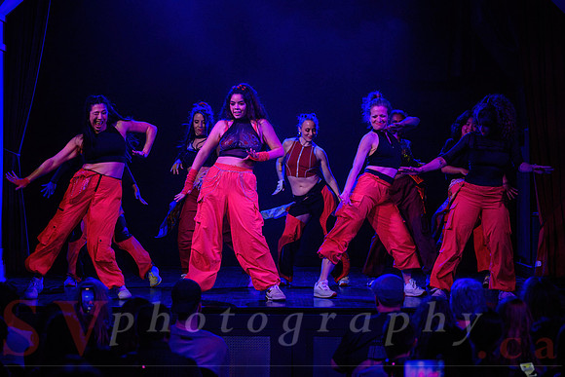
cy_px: 188
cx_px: 287
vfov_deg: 11.9
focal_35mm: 115
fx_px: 1807
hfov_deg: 17.8
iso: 1600
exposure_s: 1/200
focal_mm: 112
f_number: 2.8
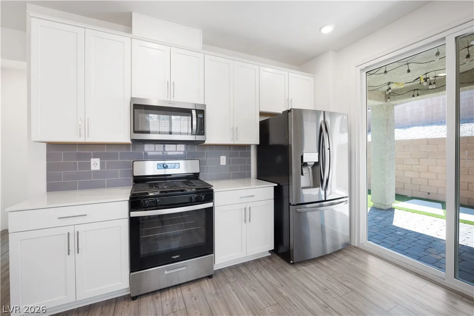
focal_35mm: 14
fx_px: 184
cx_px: 237
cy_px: 158
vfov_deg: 81.2
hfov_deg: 104.2
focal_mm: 14
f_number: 9
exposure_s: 1
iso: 100
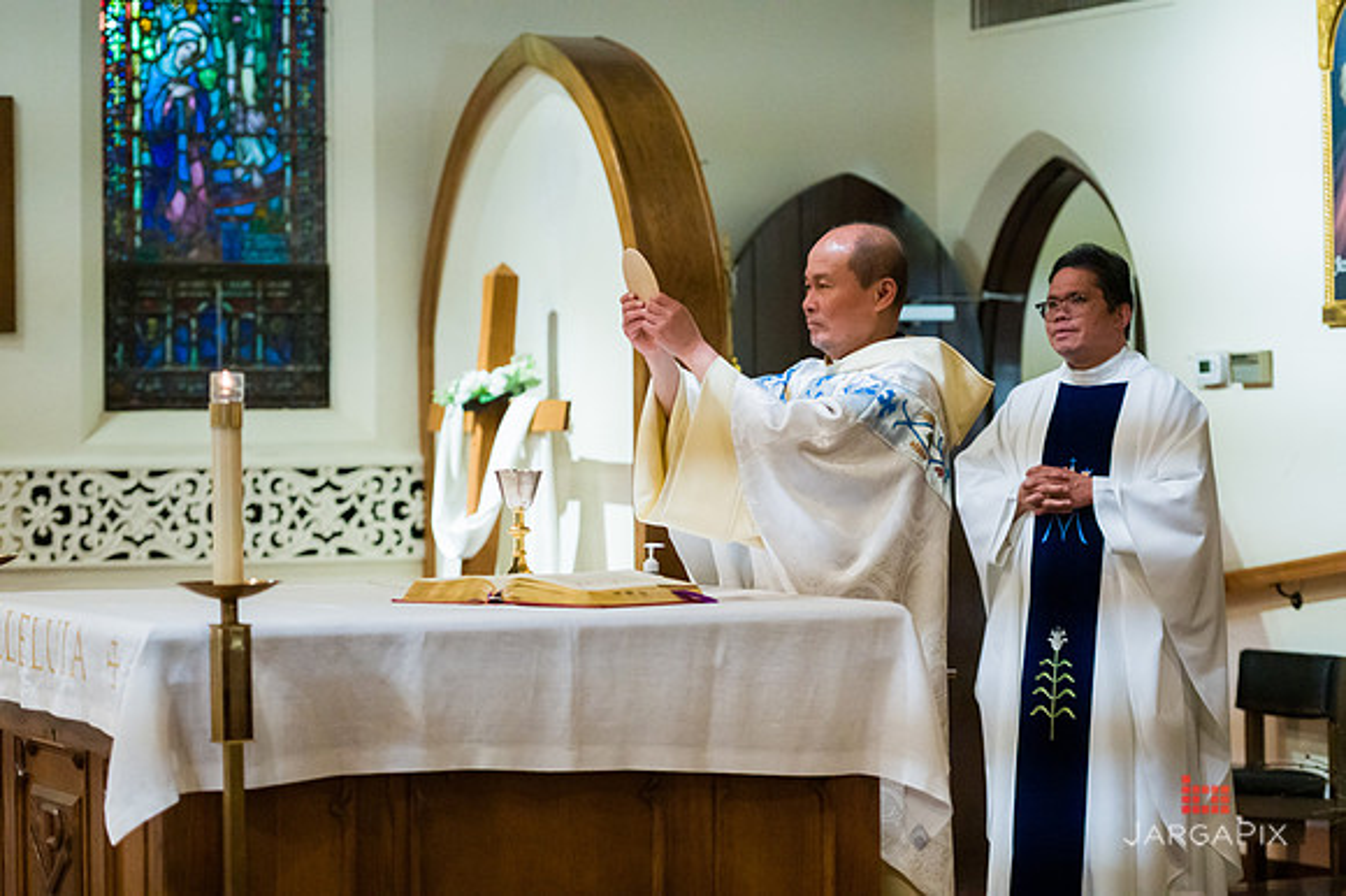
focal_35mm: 102
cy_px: 448
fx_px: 3811
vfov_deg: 13.4
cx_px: 673
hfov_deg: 20.0
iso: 6400
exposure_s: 1/320
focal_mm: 102
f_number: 3.2
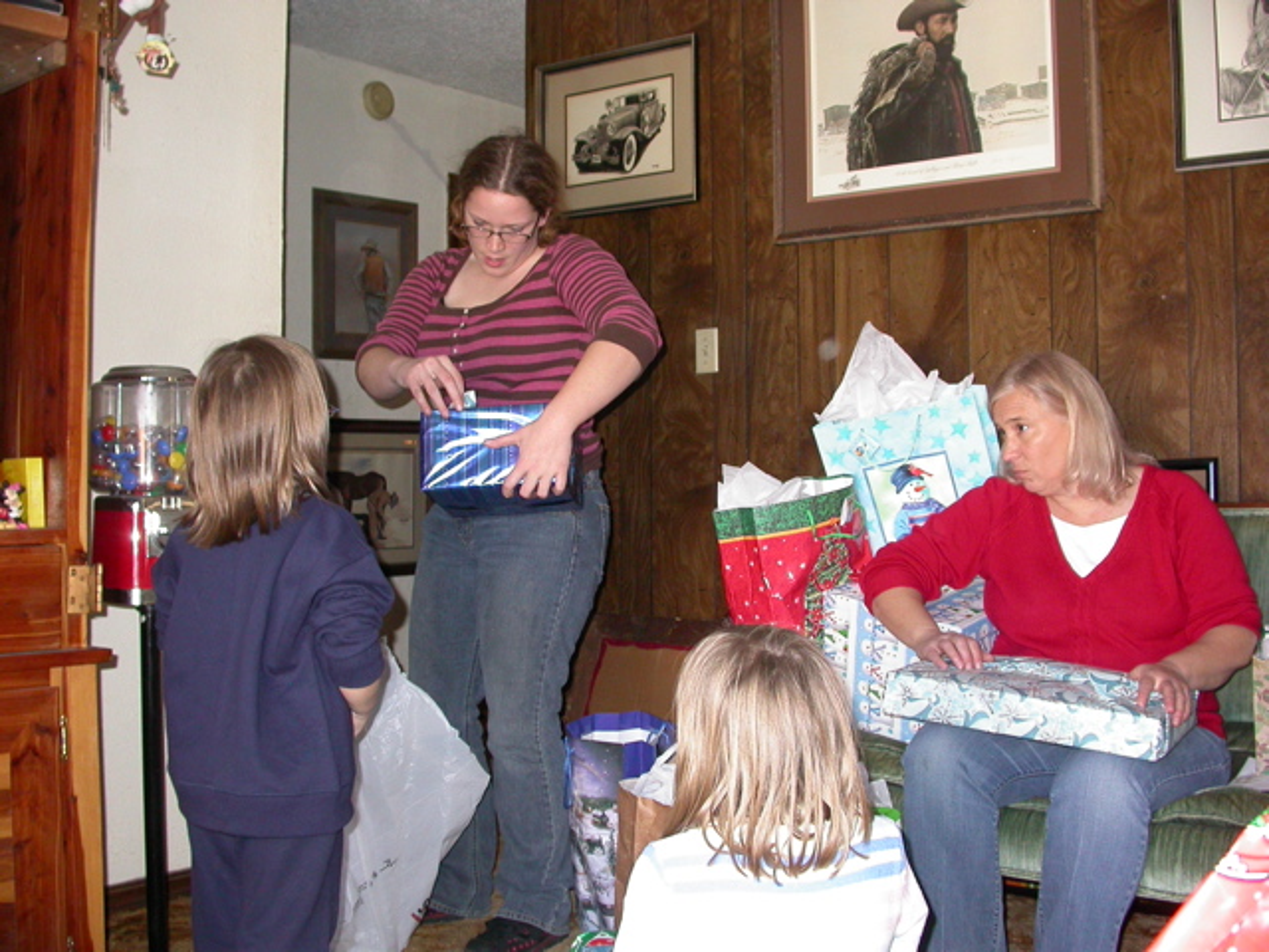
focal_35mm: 38
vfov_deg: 37.7
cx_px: 634
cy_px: 476
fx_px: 1393
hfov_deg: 49.0
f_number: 2.6
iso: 200
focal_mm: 7.85
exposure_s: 1/60
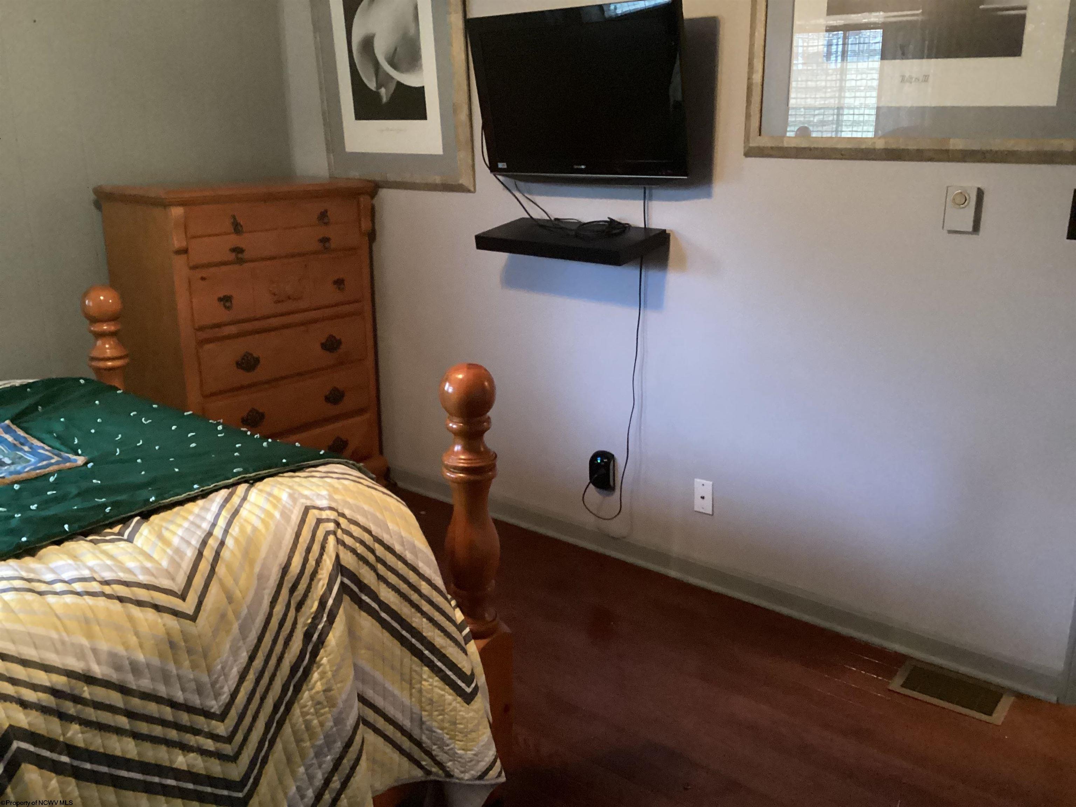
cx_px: 538
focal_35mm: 31
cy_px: 404
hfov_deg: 58.4
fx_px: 964
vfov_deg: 45.4
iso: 800
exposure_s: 1/20
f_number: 2.4
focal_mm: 3.3
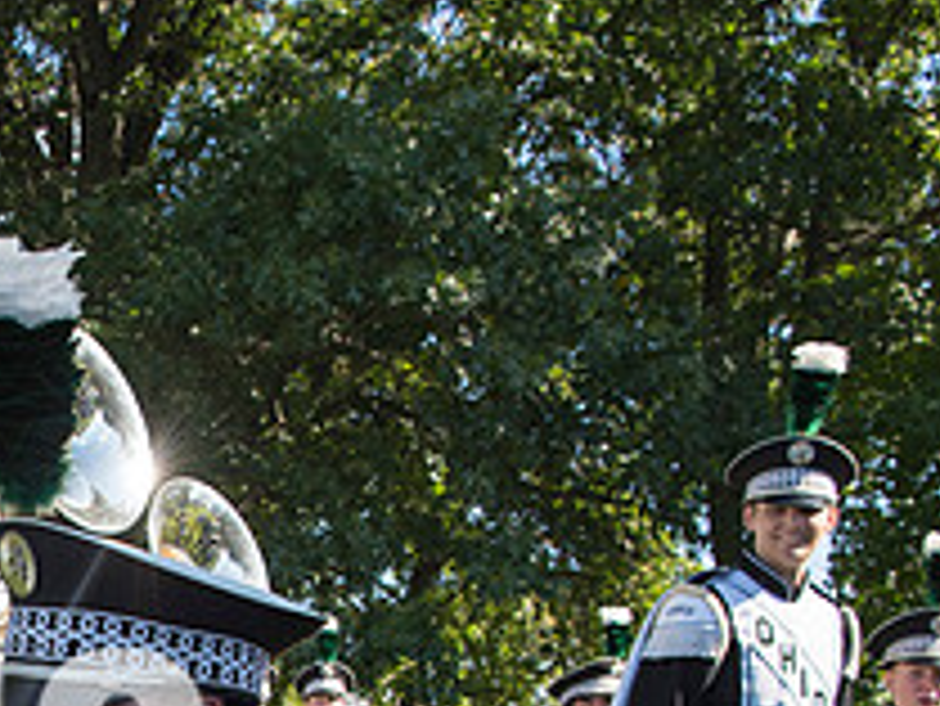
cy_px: 861
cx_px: -135
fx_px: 1739
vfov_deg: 21.3
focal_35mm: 64
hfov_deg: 27.3
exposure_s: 1/800
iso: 200
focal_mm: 24
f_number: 5.6
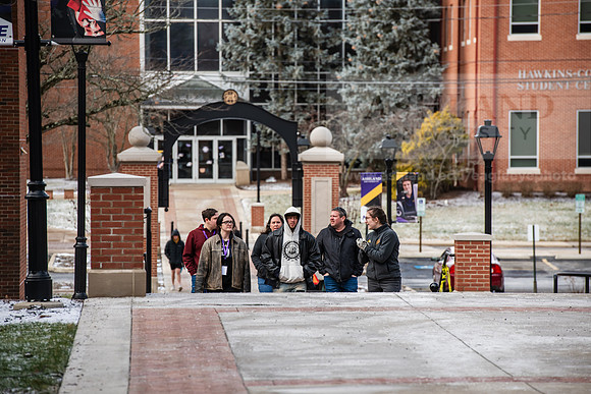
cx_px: 296
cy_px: 197
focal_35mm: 200
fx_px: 3284
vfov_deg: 6.9
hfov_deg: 10.3
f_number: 5.6
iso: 320
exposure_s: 1/500
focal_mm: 200
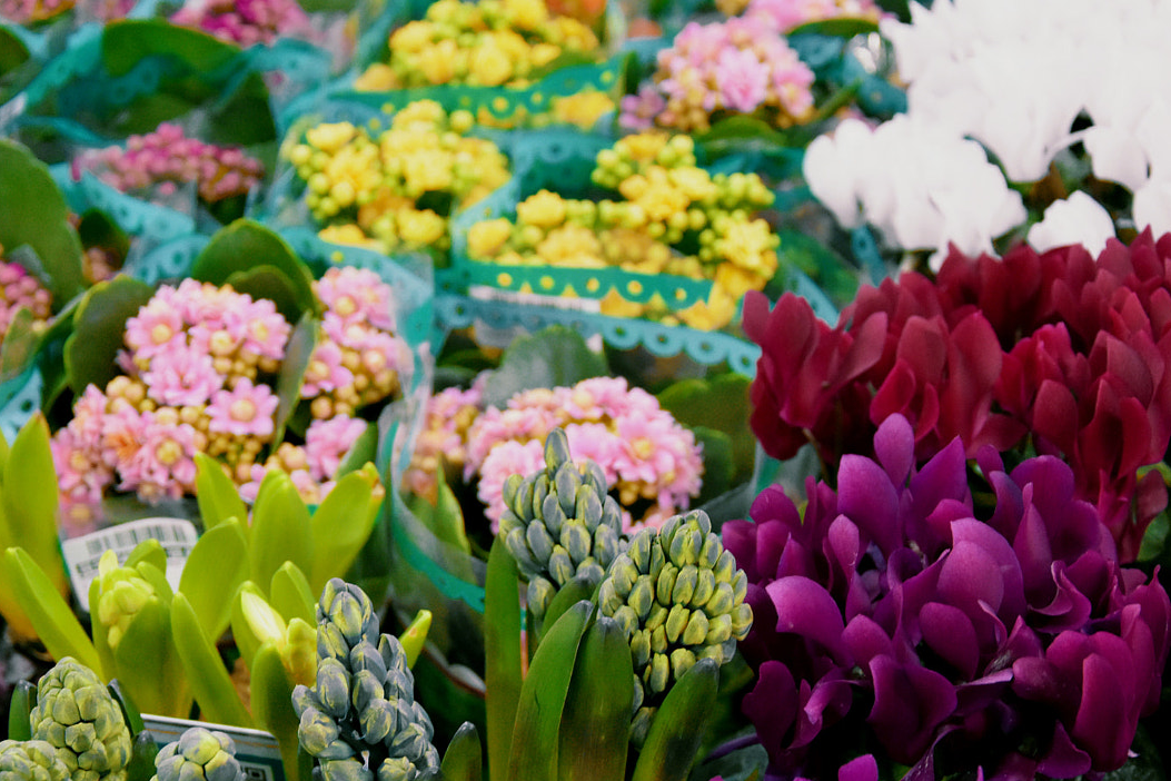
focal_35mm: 80
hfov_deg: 25.4
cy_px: 584
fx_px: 2594
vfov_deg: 17.0
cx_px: 483
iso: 2200
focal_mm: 35
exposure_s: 1/60
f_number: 4.5
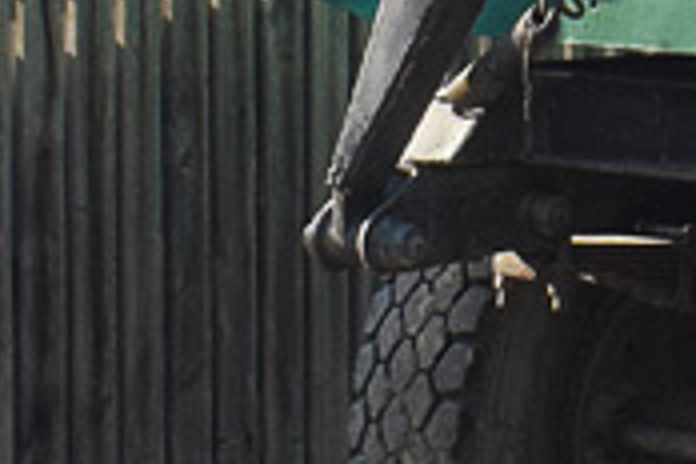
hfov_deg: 8.6
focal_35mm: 227
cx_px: 1364
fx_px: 4388
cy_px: -416
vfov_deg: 5.9
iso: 400
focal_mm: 22
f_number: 8
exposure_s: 1/400
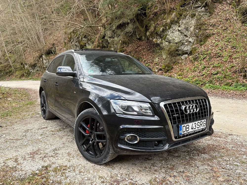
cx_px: 124
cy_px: 92
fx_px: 186
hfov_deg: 67.3
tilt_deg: -8.2
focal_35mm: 26
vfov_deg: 53.1
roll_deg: +7.0
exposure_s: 1/304
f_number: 1.6
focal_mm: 5.96
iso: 40
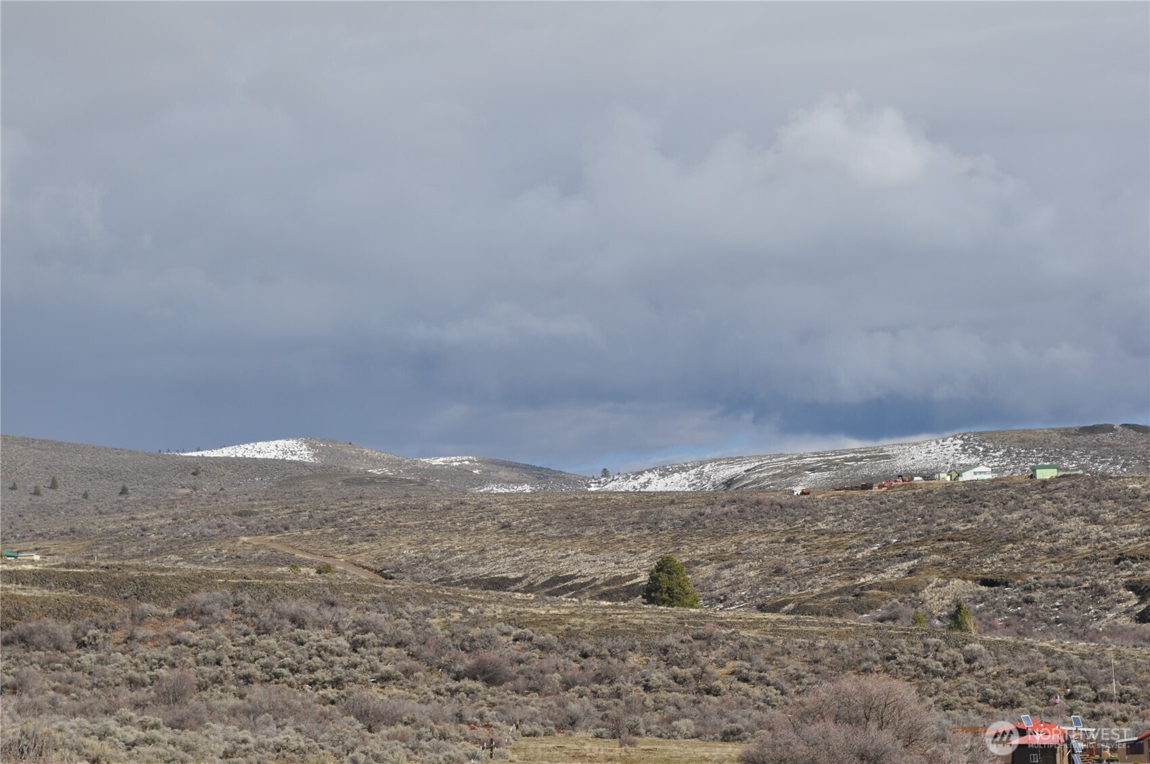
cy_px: 382
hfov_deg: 26.0
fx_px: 2489
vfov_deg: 17.4
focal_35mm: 78
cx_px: 575
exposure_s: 1/400
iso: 200
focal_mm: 52
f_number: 10
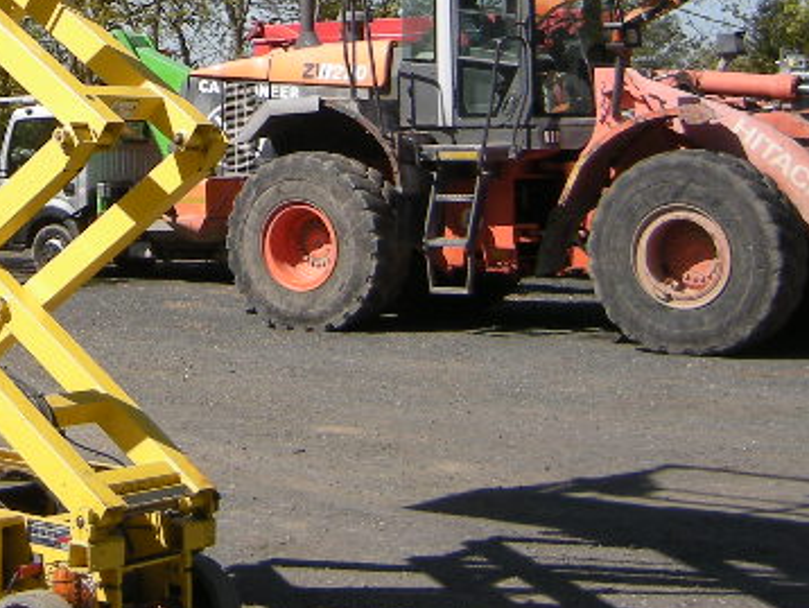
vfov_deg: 17.4
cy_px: -158
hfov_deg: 23.6
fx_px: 1871
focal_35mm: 80
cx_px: 54
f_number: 5.6
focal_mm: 4.7
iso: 64
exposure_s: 1/284
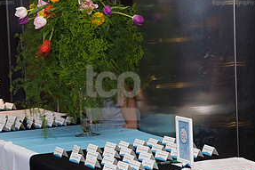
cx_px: 114
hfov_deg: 11.8
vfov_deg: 7.9
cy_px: 97
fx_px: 1232
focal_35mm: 174
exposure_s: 1/200
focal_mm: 86
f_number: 7.1
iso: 1250
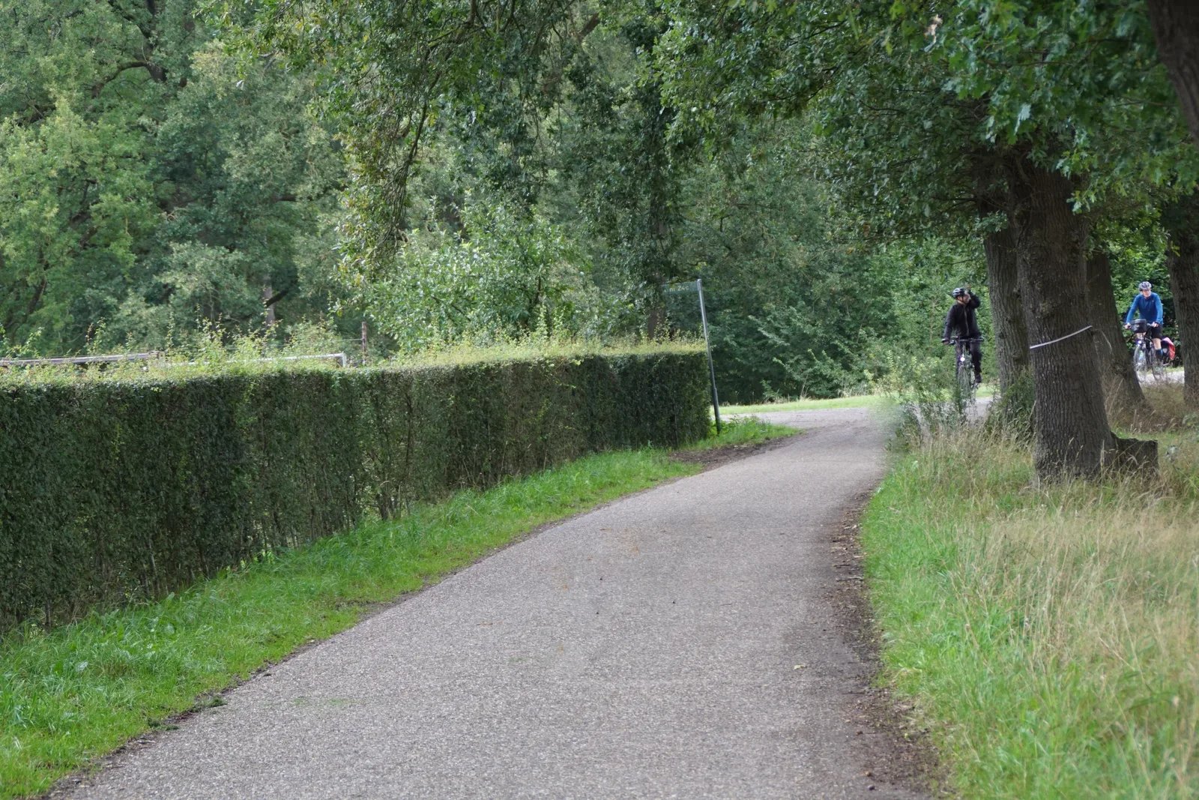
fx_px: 3497
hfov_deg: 19.5
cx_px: 600
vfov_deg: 13.0
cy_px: 400
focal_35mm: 105
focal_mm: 70
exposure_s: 1/160
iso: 500
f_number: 5
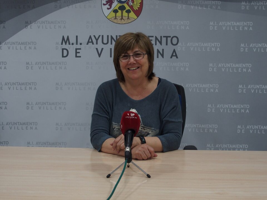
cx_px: 134
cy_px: 100
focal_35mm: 42
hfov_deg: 44.8
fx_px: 324
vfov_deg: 34.3
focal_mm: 9
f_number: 2.8
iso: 200
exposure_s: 1/60
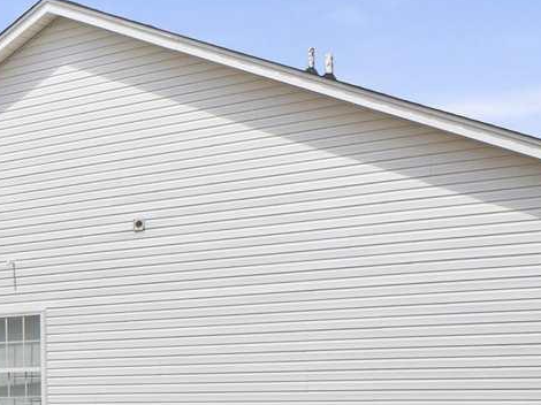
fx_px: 1375
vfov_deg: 16.5
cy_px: 391
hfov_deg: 17.2
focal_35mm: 88
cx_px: -493
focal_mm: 14
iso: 100
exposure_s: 1/160
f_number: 9
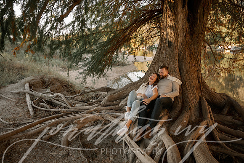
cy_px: 82
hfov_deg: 73.7
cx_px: 122
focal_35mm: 24
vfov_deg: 53.2
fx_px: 163
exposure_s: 1/200
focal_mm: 24
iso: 250
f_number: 2.8
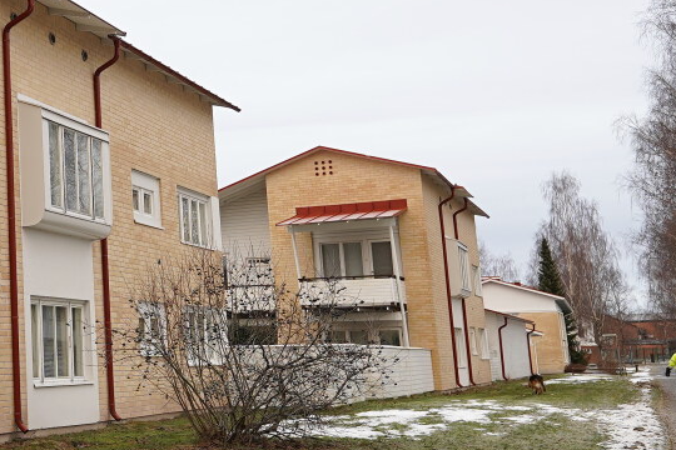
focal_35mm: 56
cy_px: 166
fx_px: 1051
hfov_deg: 30.2
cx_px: -139
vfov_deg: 24.1
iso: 100
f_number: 2.5
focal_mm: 14
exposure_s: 1/50
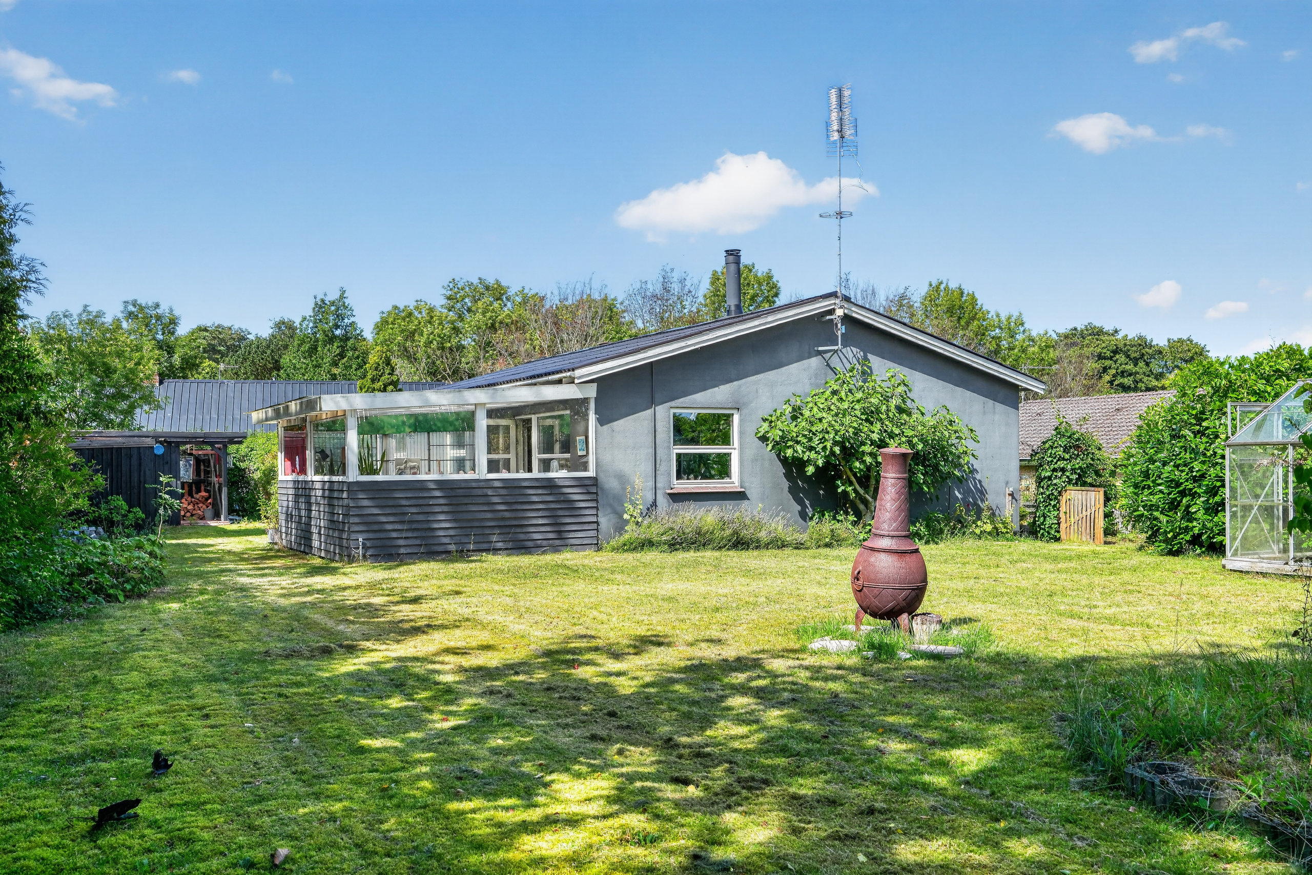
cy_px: 438
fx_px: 1166
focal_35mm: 32
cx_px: 656
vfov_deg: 41.1
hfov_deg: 58.7
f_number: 8
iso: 400
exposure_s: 1/1250
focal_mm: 32
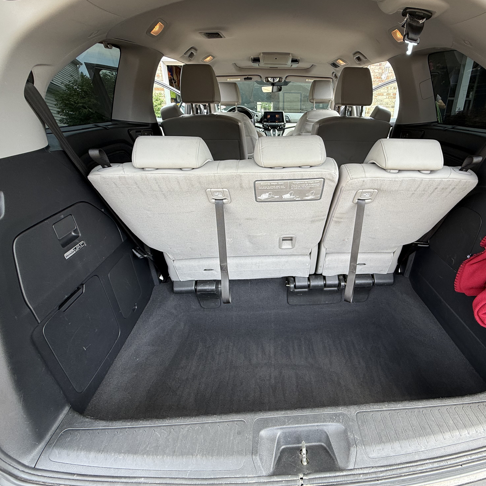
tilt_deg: -19.9
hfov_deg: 83.0
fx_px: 270
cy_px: 240
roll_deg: -0.2
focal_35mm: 17
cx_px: 291
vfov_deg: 84.0
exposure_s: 1/99
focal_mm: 2.22
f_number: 2.2
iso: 40
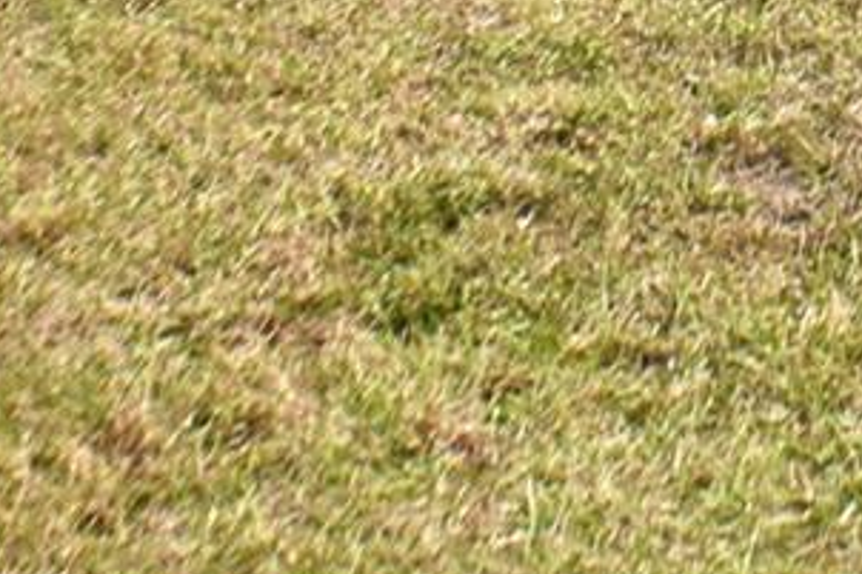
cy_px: -922
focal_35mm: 231
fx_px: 5520
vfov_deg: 5.7
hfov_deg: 8.6
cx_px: 1467
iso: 100
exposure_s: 1/800
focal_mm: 29
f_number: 4.2
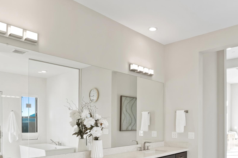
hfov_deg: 58.1
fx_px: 212
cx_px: 146
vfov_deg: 39.9
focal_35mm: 32
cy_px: 120
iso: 800
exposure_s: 1/40
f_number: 8
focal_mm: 17
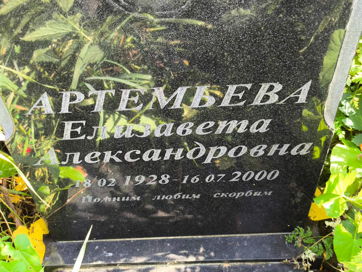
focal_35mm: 50
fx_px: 523
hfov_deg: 38.2
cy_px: 136
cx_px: 181
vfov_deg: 29.1
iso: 80
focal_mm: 4.71
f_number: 1.7
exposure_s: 1/100
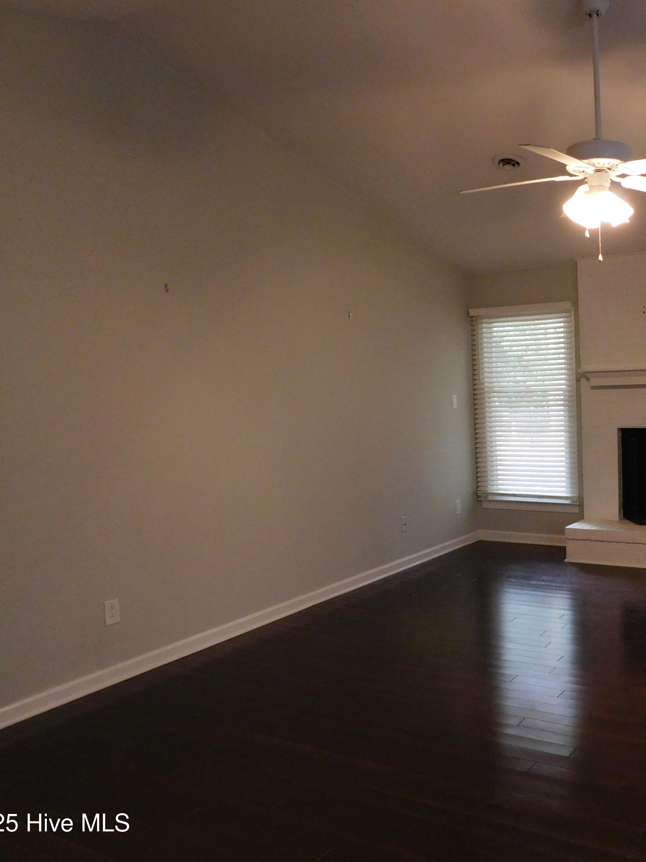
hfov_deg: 43.2
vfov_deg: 58.4
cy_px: 427
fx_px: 772
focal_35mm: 31
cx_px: 525
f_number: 3
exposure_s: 1/25
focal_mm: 4
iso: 400
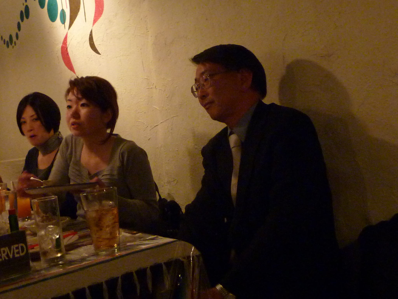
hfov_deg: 39.7
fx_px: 552
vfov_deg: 30.3
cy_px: 150
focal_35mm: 48
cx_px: 199
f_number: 3.3
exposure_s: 1/8
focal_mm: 4.4
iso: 400
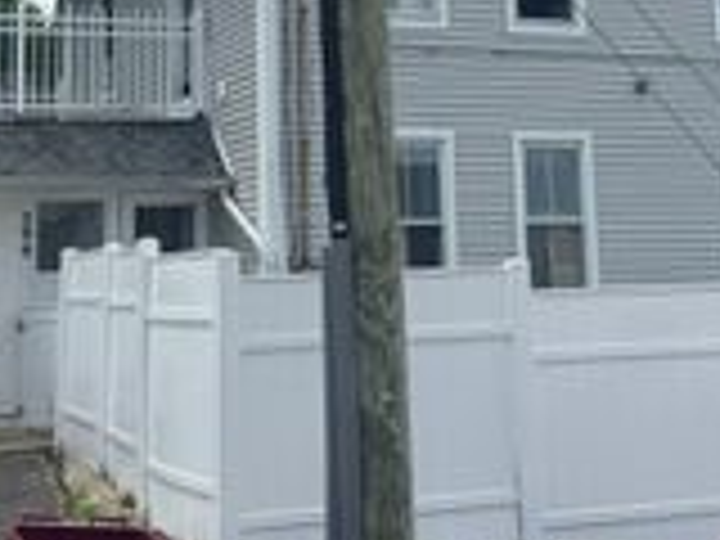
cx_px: 428
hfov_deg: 25.9
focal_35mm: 75
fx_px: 1560
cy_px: -25
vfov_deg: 19.0
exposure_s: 1/7092
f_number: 1.78
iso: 80
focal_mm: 6.76
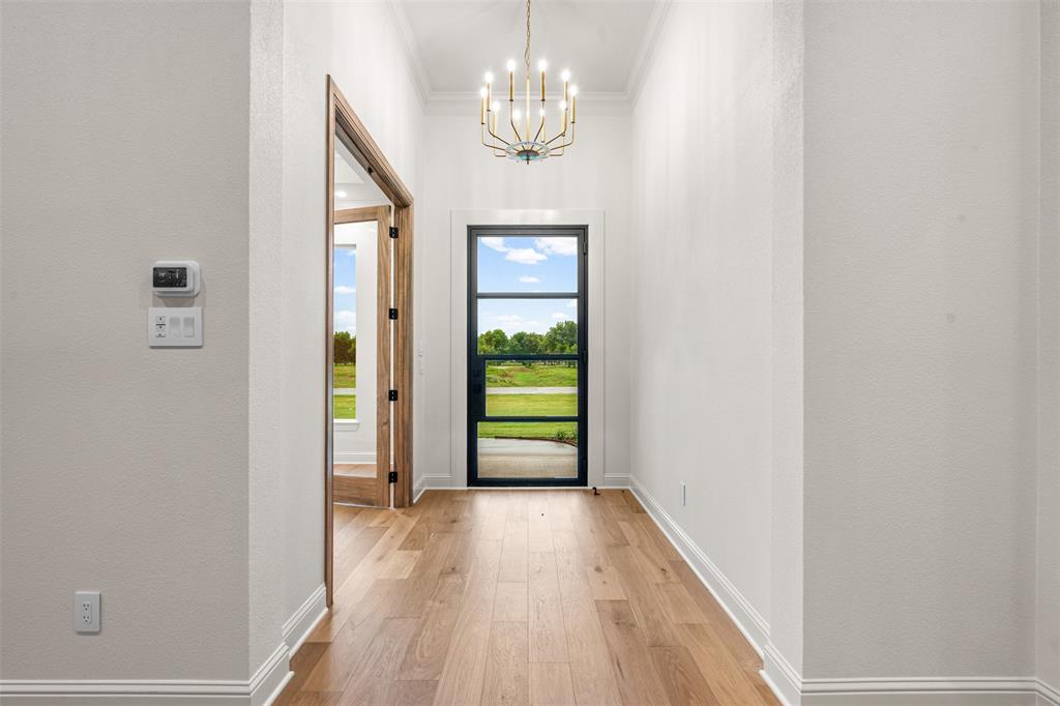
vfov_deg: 73.7
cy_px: 353
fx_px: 471
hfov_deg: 96.8
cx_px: 530
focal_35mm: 16
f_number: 9
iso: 160
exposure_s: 1/3
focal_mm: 16
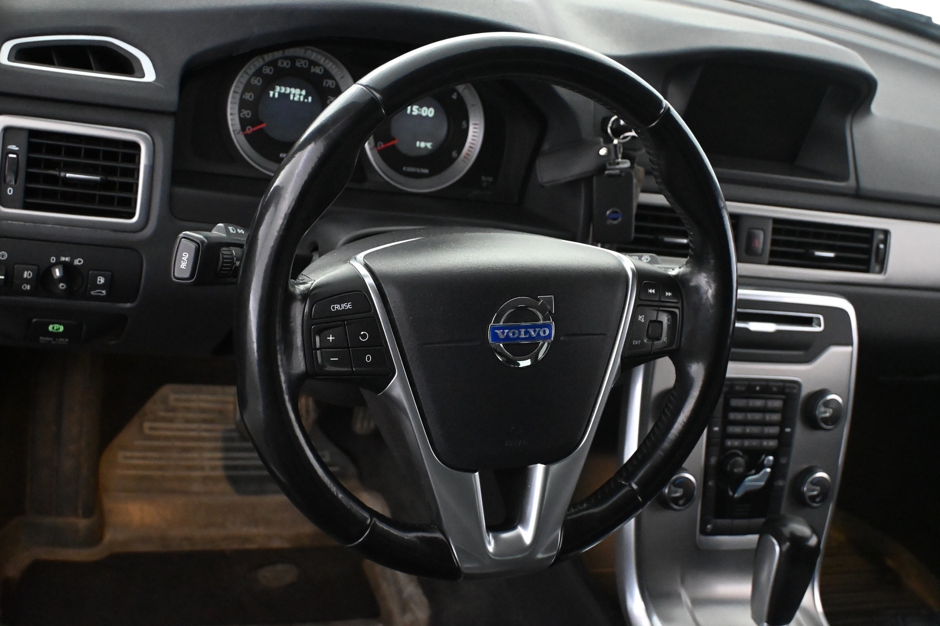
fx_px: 1194
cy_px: 313
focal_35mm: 46
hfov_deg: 43.0
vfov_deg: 29.4
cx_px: 470
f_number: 4.8
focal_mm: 30.5
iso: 8000
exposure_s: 1/60
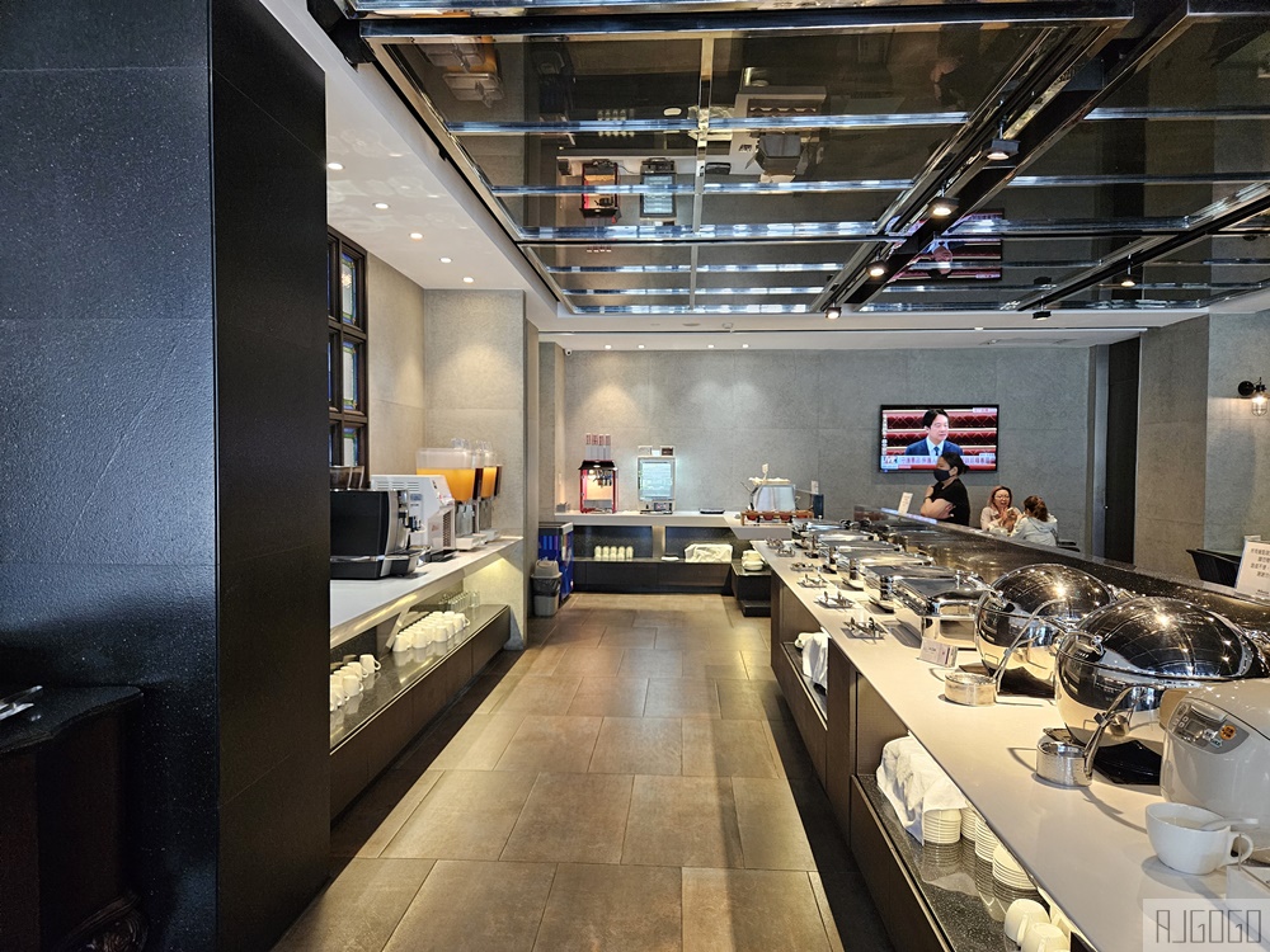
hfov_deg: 73.9
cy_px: 476
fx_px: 844
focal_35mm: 23
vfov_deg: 58.9
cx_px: 635
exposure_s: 1/120
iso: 640
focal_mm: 5.4
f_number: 1.8
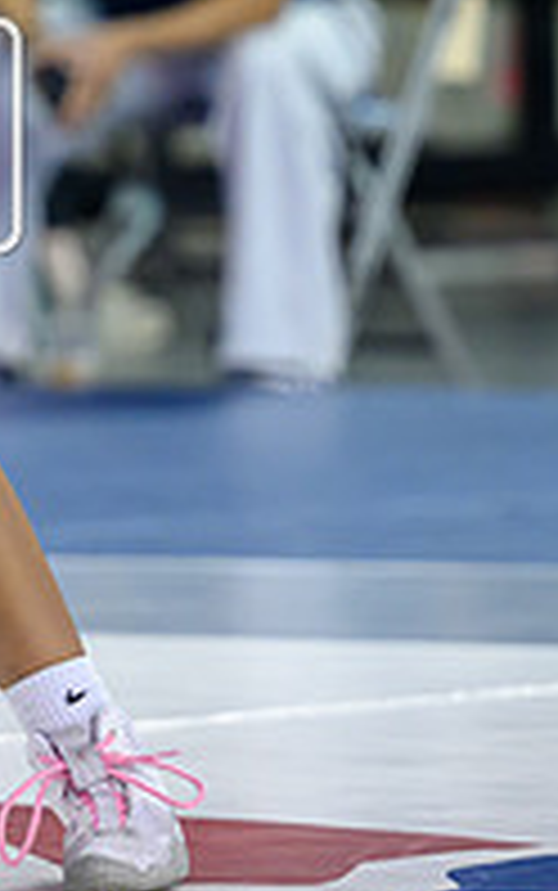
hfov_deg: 2.7
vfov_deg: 4.3
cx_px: -271
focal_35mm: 491
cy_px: 191
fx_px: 11930
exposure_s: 1/800
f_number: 2.8
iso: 2000
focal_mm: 145
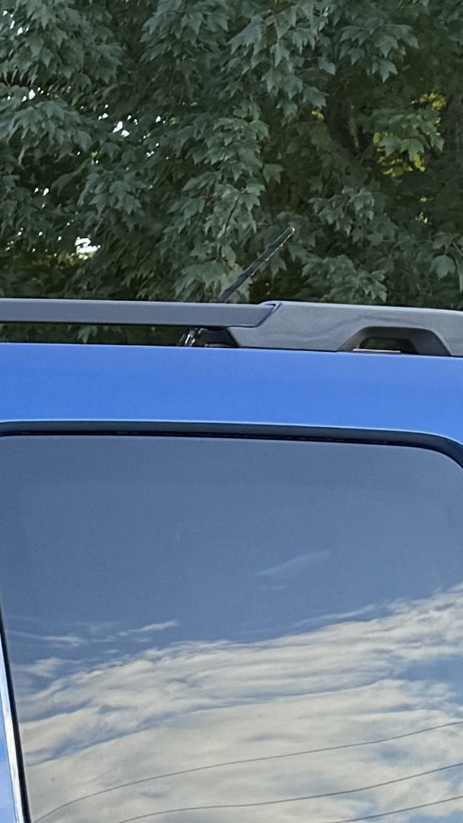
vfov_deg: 15.6
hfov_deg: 7.5
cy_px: 982
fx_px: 2902
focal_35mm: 133
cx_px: -1121
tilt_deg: -9.1
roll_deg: +0.5
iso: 100
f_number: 1.78
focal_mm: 6.76
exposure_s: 1/265
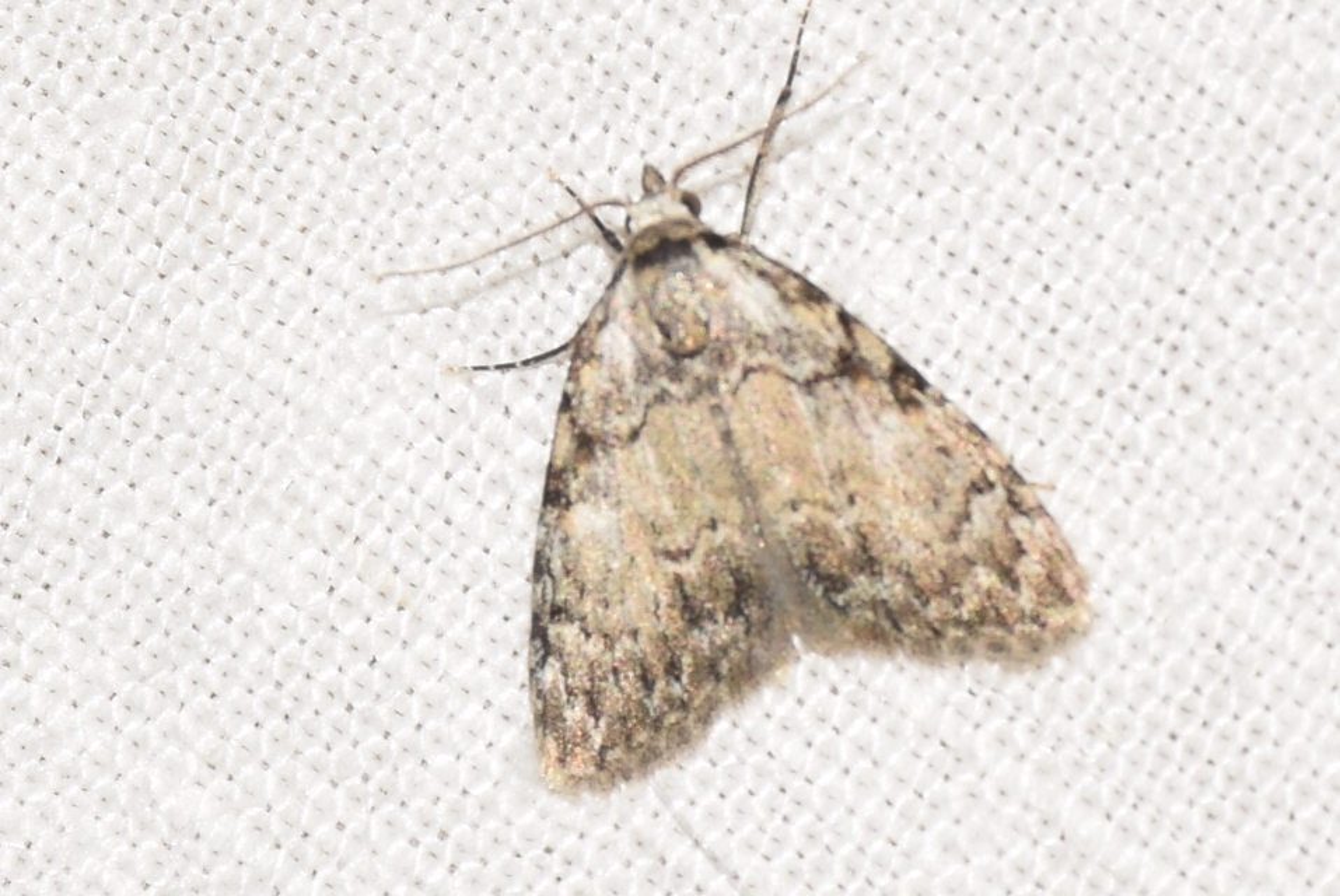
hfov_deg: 9.8
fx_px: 7824
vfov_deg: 6.6
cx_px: 670
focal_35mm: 210
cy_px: 448
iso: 100
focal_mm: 140
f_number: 13
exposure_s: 1/160
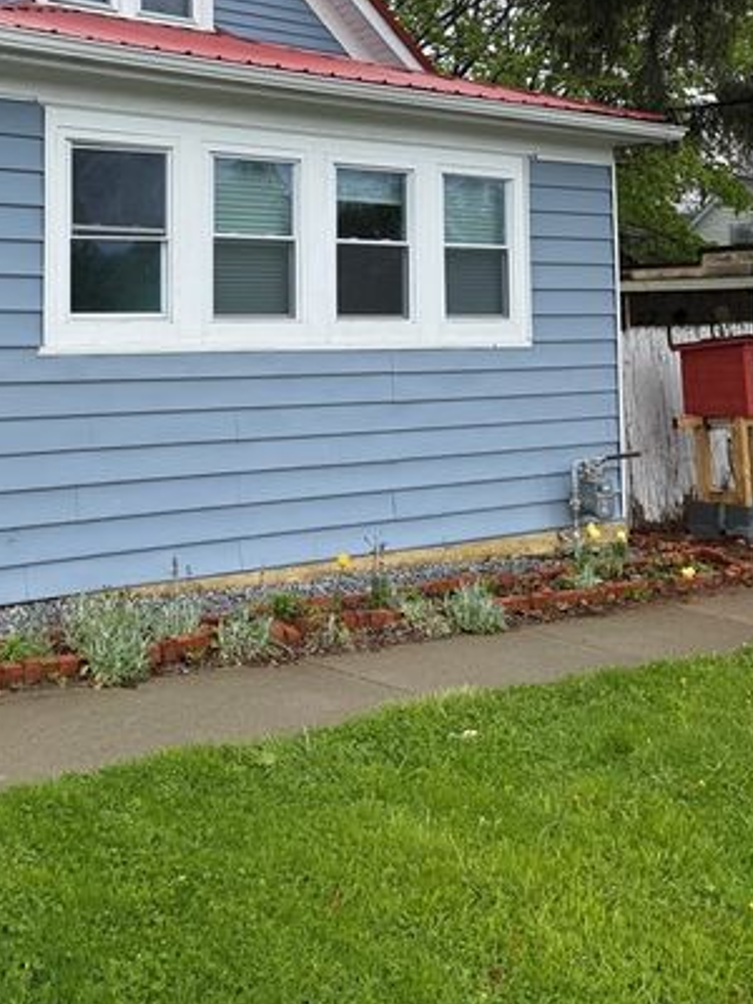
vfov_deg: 45.0
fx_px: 1160
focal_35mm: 40
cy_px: 237
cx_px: 166
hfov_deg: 35.0
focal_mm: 6.76
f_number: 1.78
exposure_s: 1/1949
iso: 80
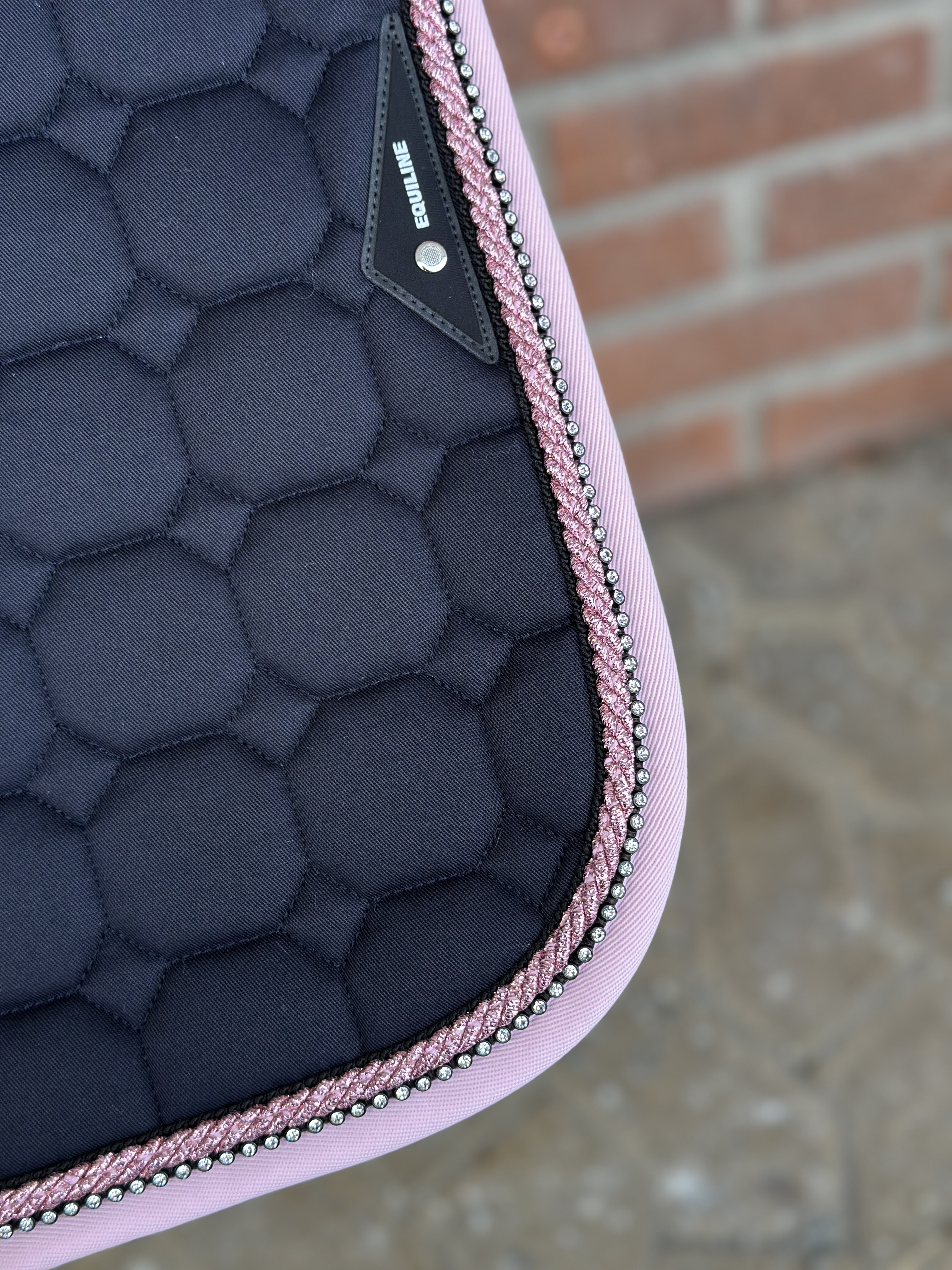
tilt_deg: -40.9
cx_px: 476
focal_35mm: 48
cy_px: 635
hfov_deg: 30.3
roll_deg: +8.0
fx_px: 1760
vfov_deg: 39.7
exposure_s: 1/242
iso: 80
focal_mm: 6.86
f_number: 1.78
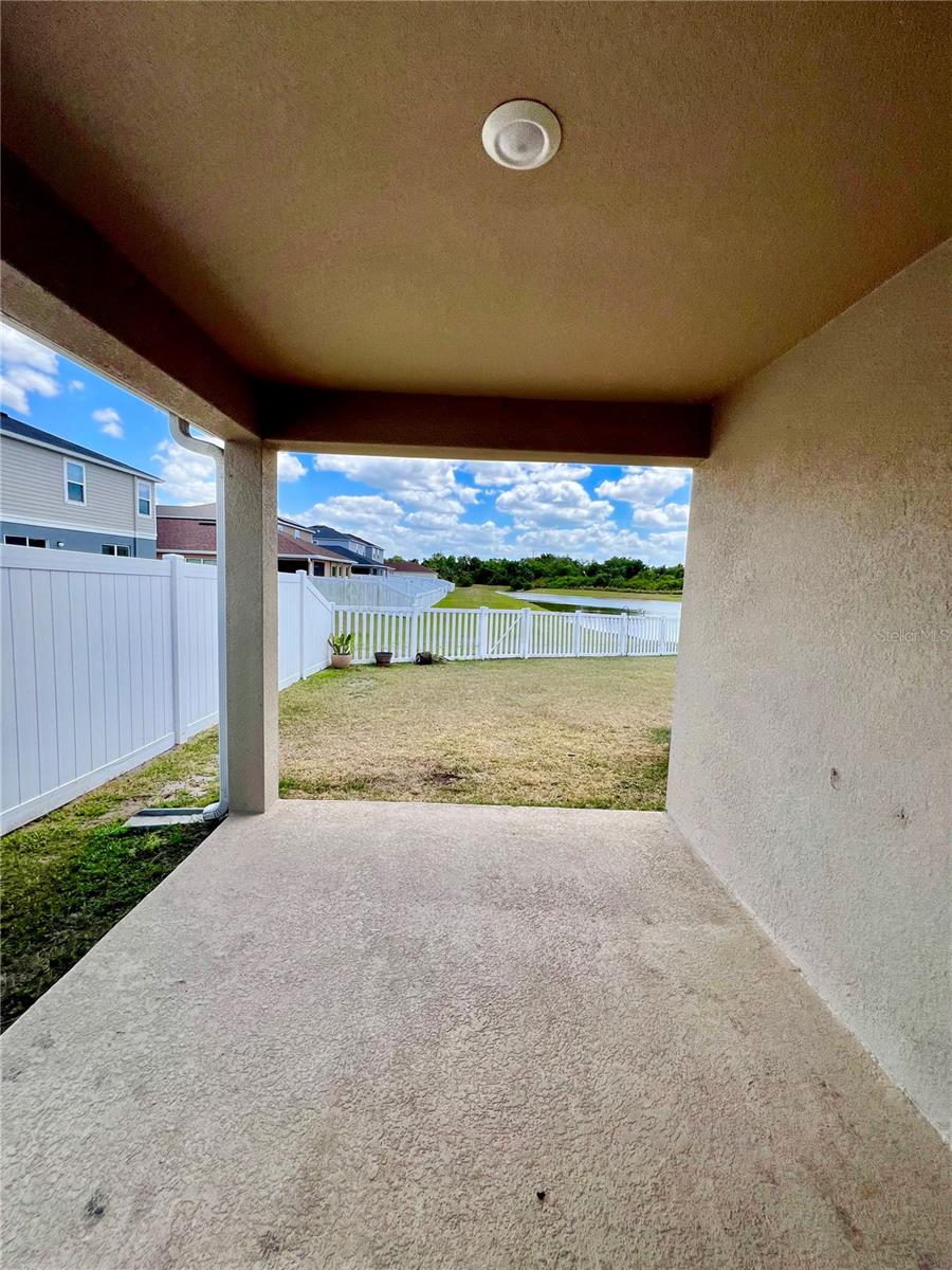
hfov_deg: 89.9
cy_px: 635
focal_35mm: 13
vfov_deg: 106.2
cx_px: 476
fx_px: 477
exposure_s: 1/1325
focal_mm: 1.57
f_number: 1.8
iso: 32
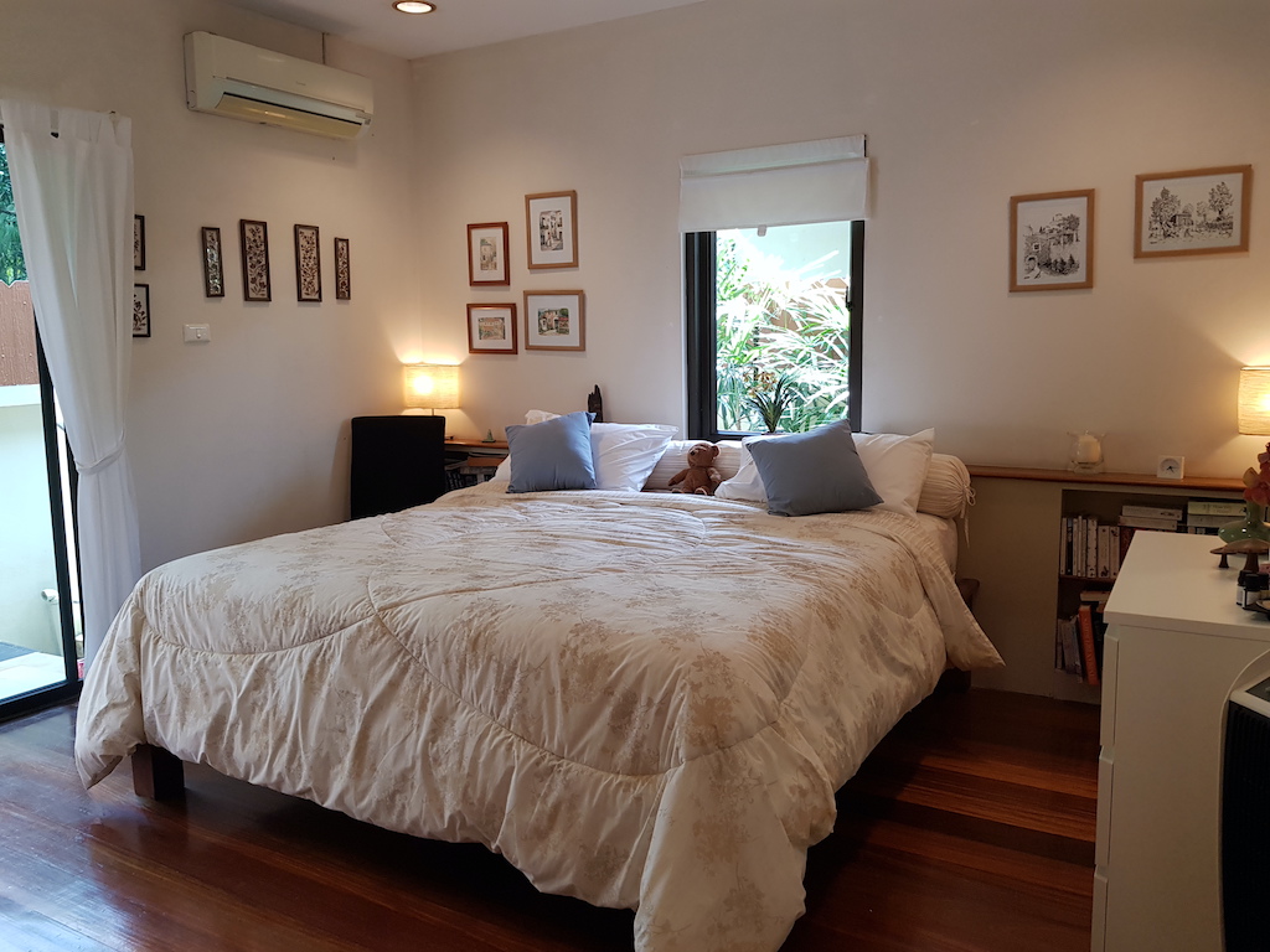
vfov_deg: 53.1
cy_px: 476
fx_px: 954
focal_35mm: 26
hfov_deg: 67.3
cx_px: 635
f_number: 1.7
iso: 100
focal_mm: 4.3
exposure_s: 1/50
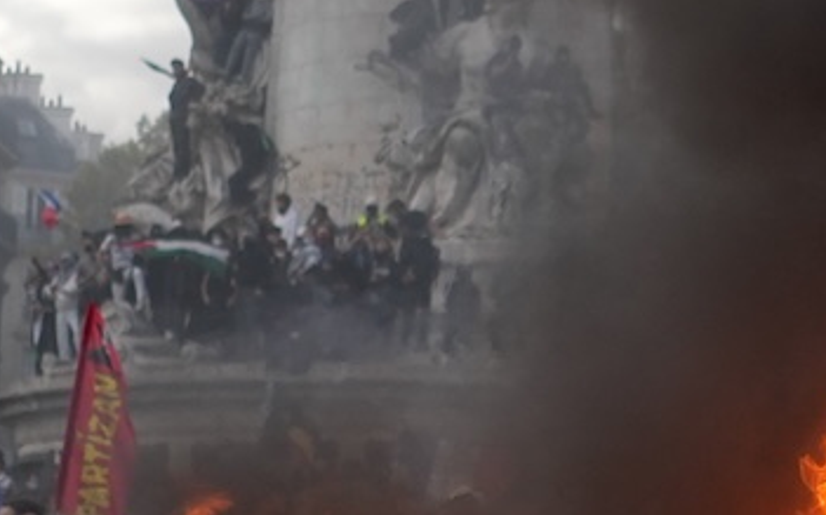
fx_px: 3623
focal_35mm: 161
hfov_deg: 12.7
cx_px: 995
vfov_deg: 8.1
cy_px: 209
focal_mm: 28
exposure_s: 1/5000
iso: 400
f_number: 2
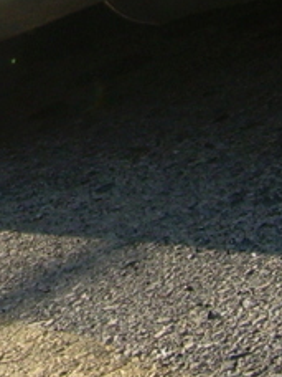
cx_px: -188
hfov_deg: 8.4
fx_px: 1857
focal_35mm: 171
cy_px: -103
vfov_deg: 11.3
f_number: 2.8
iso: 50
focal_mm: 6.3
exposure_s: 1/648
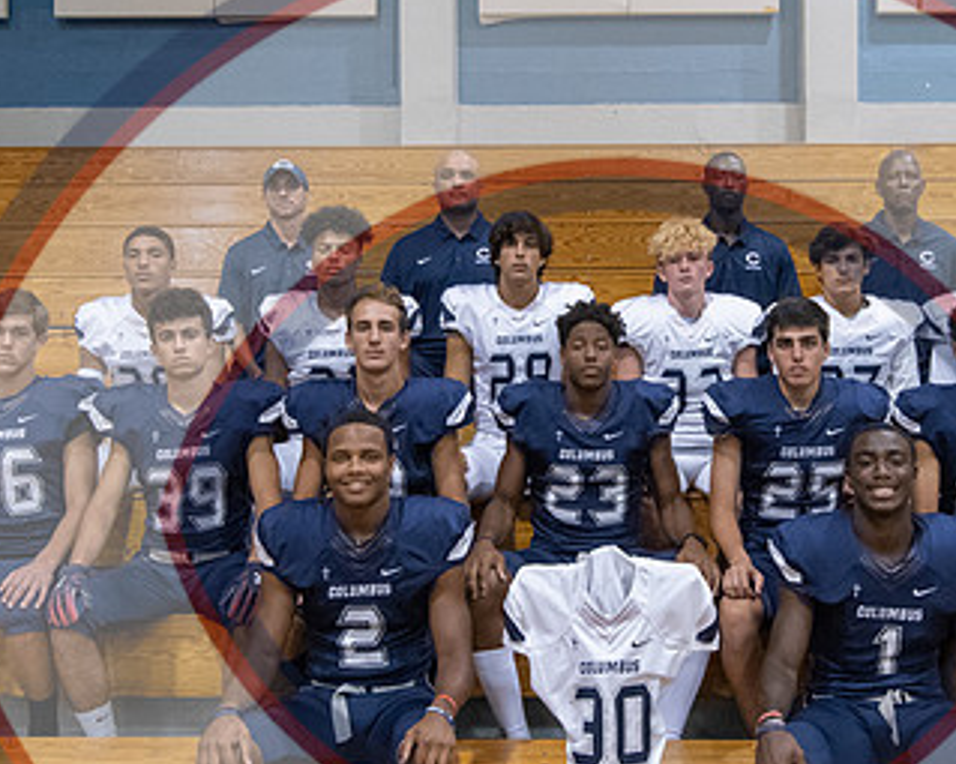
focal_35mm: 47
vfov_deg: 32.0
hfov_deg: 39.4
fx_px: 1329
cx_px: 558
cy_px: 315
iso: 3200
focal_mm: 17
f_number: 10
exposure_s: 1/30
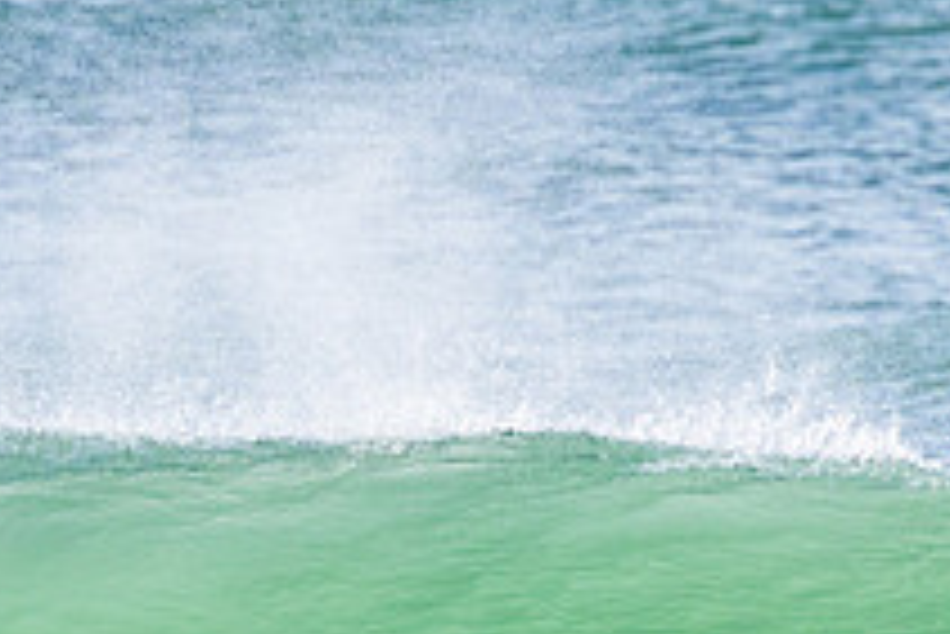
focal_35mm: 2202
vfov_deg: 0.6
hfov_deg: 0.9
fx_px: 58146
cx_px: 261
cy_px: 848
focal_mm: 800
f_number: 11
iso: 2000
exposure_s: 1/2000
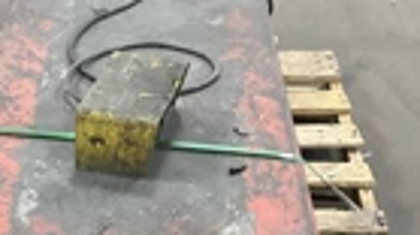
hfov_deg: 23.3
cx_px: 124
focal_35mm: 91
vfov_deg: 13.2
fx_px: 1013
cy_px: 187
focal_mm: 3
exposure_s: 1/40
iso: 250
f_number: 1.8
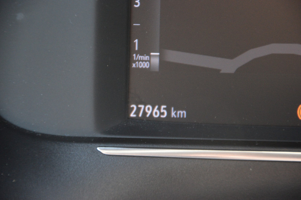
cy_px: 100
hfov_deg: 5.1
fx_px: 3386
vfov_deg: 3.4
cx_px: 150
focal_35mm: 405
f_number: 6.3
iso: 2800
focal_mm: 270
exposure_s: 1/125
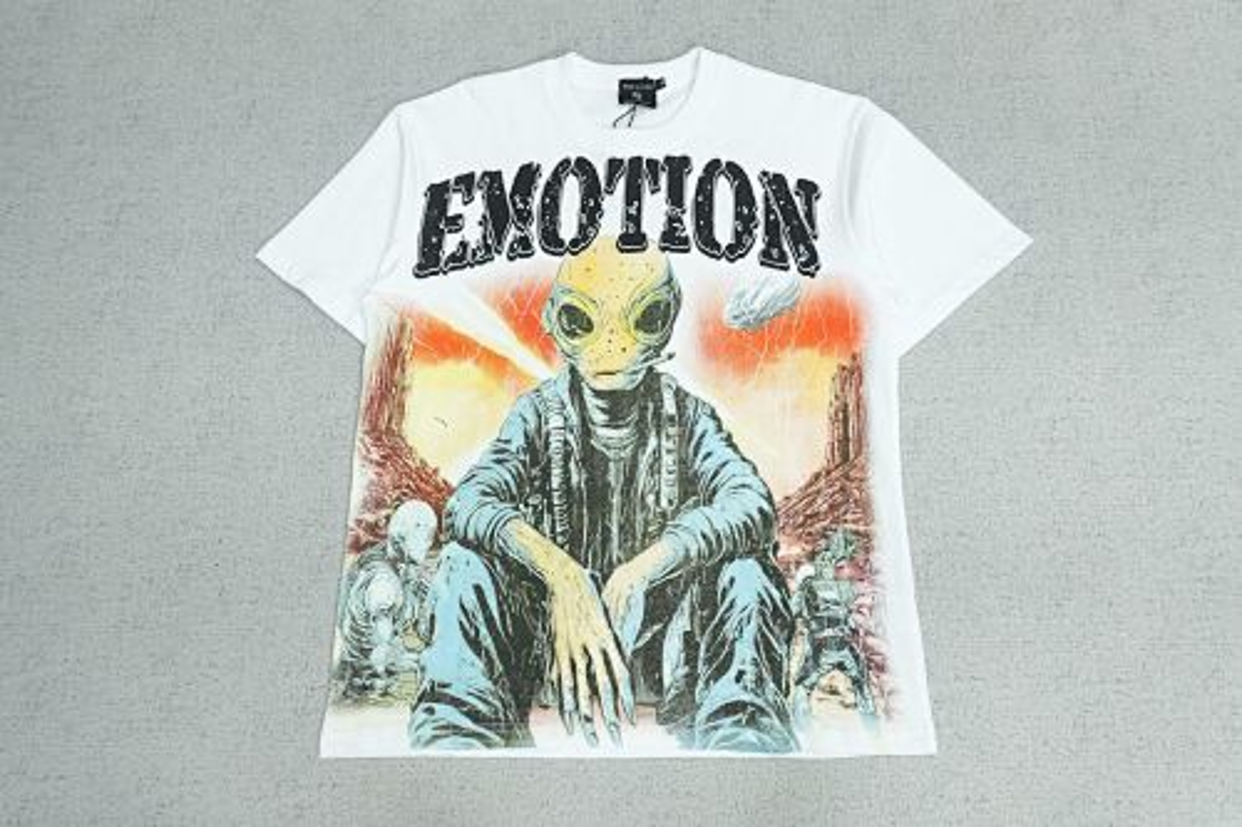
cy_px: 414
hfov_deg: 73.8
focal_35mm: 24
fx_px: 828
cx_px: 621
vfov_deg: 53.1
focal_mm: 16
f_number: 8
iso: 1000
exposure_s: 1/160
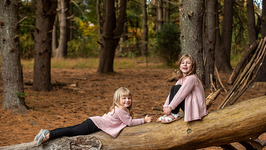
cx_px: 133
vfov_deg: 12.7
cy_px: 83
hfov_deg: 22.5
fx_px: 670
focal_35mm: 95
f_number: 4.5
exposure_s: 1/100
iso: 250
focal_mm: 90
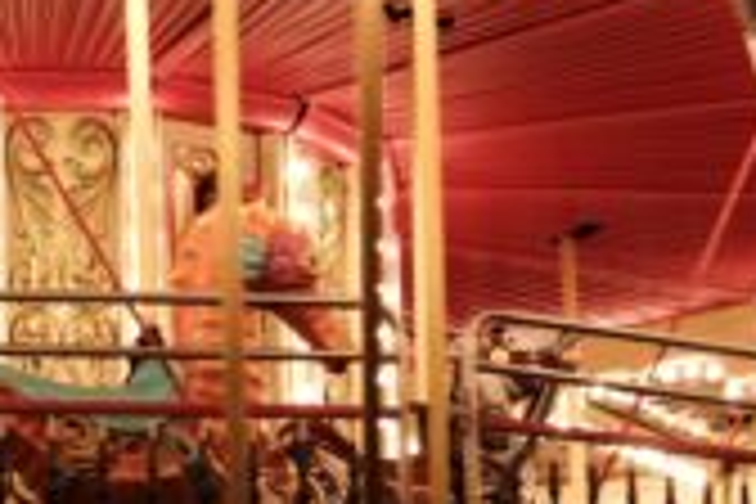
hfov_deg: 9.6
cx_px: -14
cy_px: 403
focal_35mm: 213
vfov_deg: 6.4
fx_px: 4473
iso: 500
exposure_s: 1/85
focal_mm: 23
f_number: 4.5
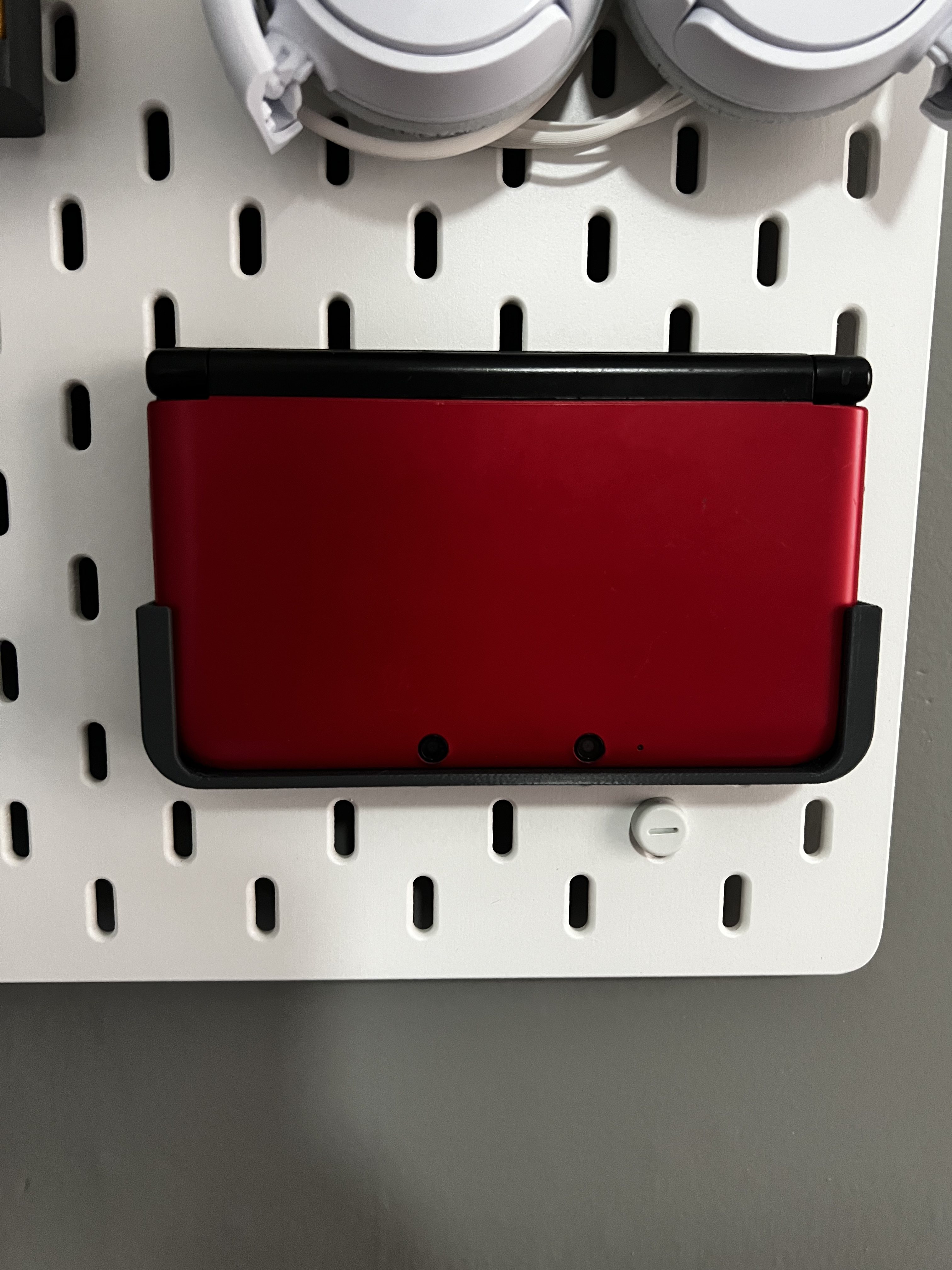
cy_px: 635
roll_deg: -1.1
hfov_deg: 53.1
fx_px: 953
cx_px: 476
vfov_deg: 67.3
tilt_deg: -8.2
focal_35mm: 26
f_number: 1.5
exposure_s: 1/46
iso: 500
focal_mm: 5.7
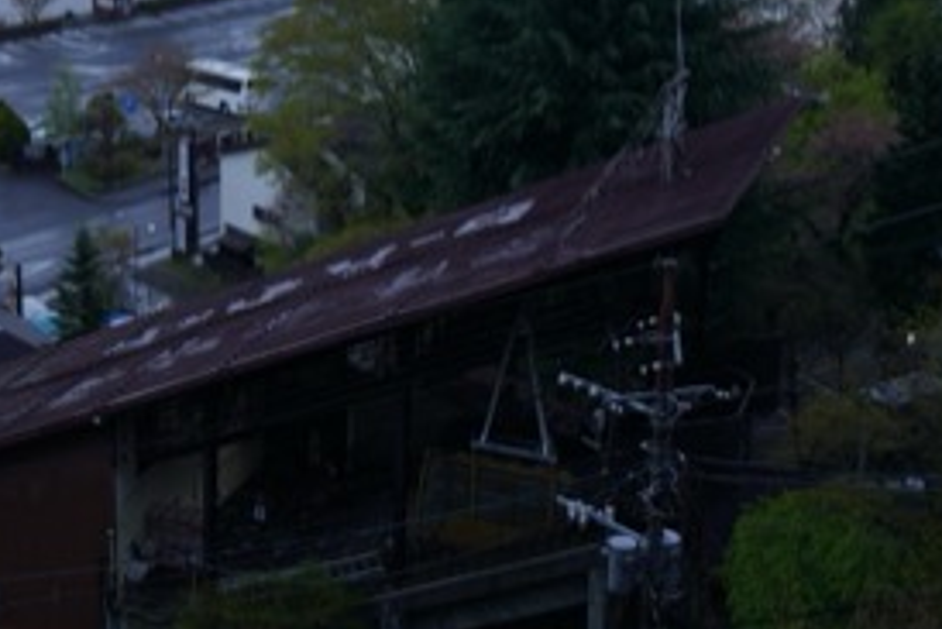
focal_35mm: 77
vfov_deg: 17.5
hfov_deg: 25.6
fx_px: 2016
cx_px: 127
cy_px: 100
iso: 100
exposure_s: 1/100
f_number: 5.6
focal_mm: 33
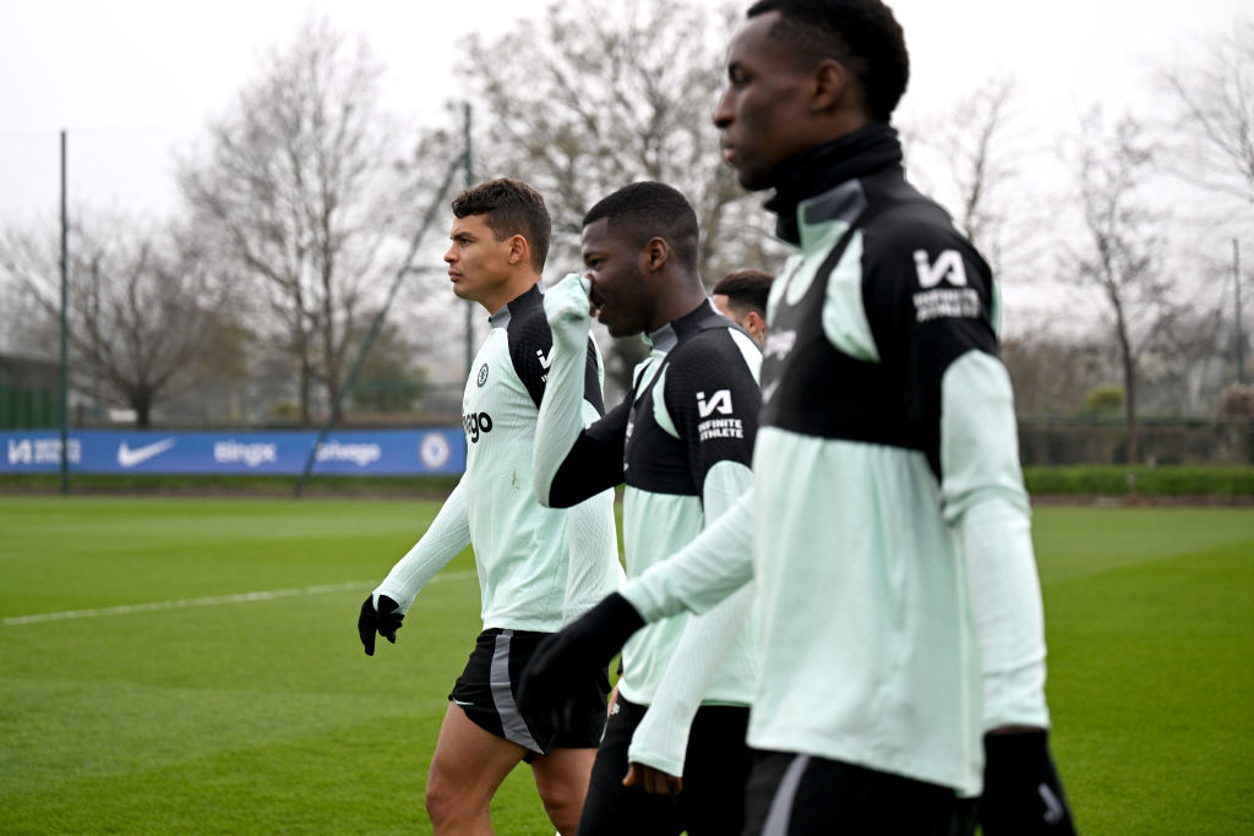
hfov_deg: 28.8
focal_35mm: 70
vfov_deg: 19.5
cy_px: 418
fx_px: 2439
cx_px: 627
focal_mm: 70
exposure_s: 1/4000
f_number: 2.8
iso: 800
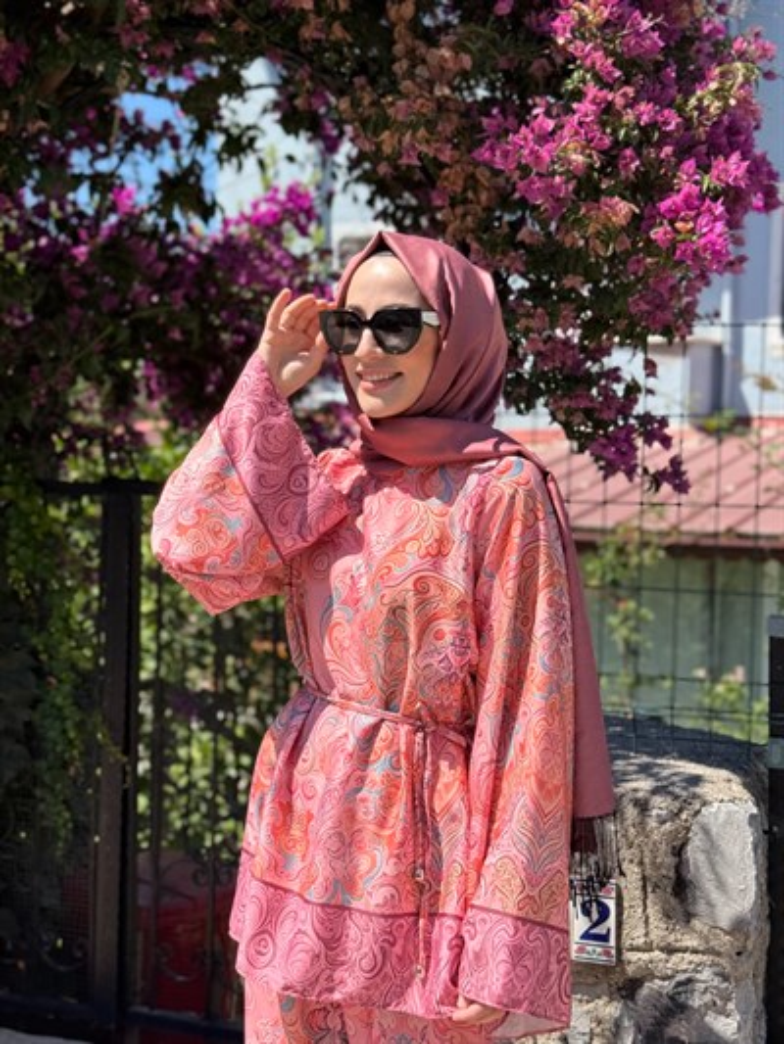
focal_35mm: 48
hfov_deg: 30.3
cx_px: 392
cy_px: 522
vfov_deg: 39.6
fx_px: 1449
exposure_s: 1/2865
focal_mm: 6.76
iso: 80
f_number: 1.78
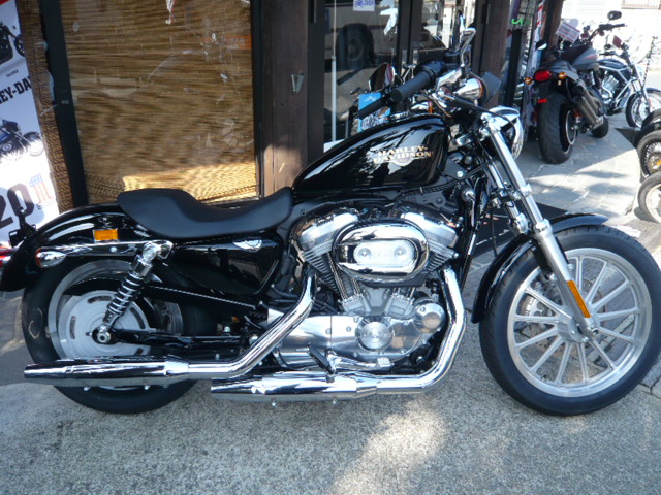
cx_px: 330
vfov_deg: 49.7
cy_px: 248
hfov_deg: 63.4
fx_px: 535
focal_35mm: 28
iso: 100
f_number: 2.8
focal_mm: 4.6
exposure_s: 1/200
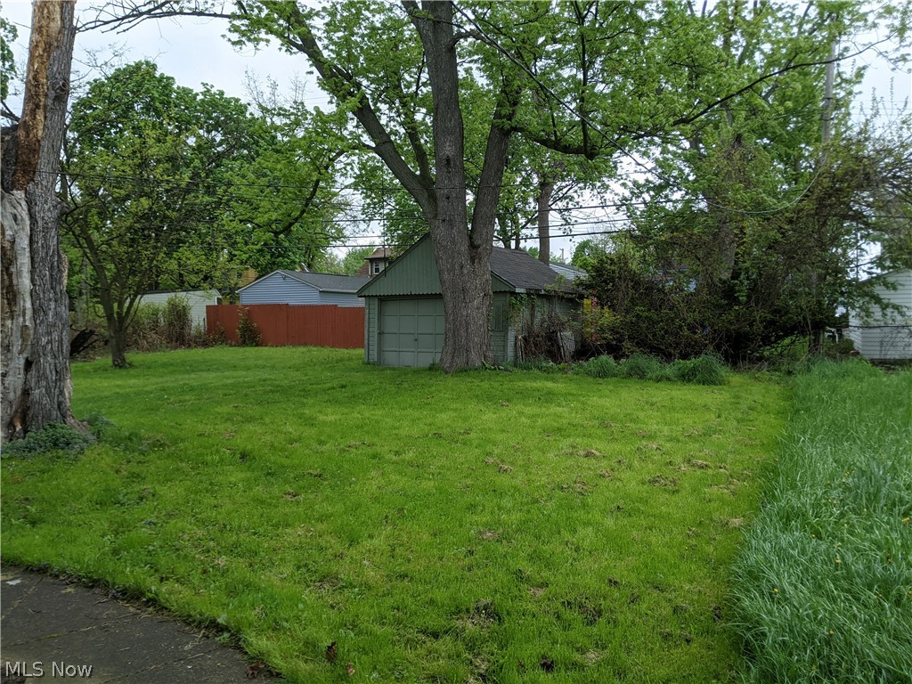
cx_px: 456
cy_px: 342
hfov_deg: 65.3
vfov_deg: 51.4
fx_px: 711
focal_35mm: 27
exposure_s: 1/443
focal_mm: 4.44
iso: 46
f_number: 1.8
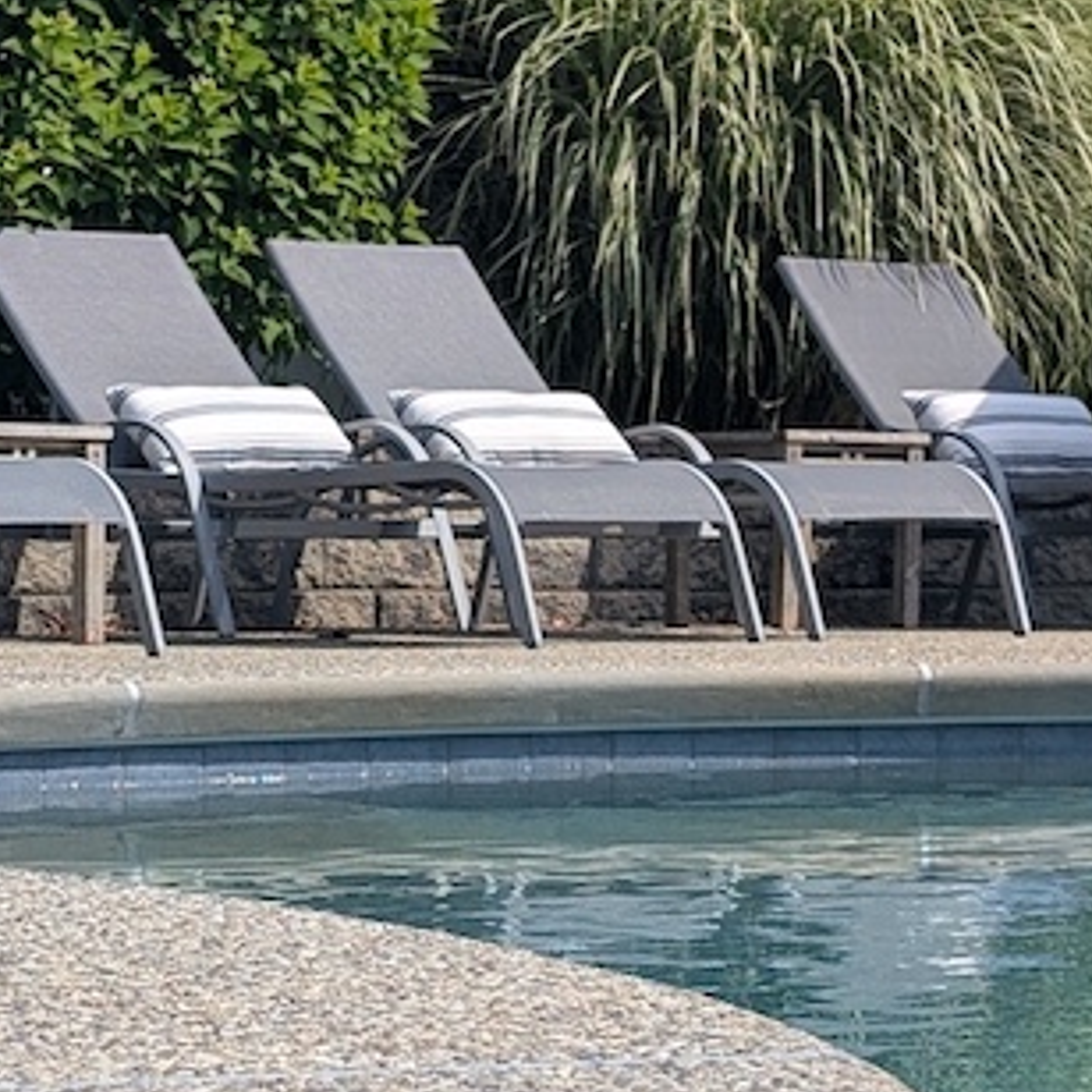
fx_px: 4675
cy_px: 1127
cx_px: 585
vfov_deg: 13.1
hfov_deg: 13.3
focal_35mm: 131
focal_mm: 6.9
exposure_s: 1/1276
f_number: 1.68
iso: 18
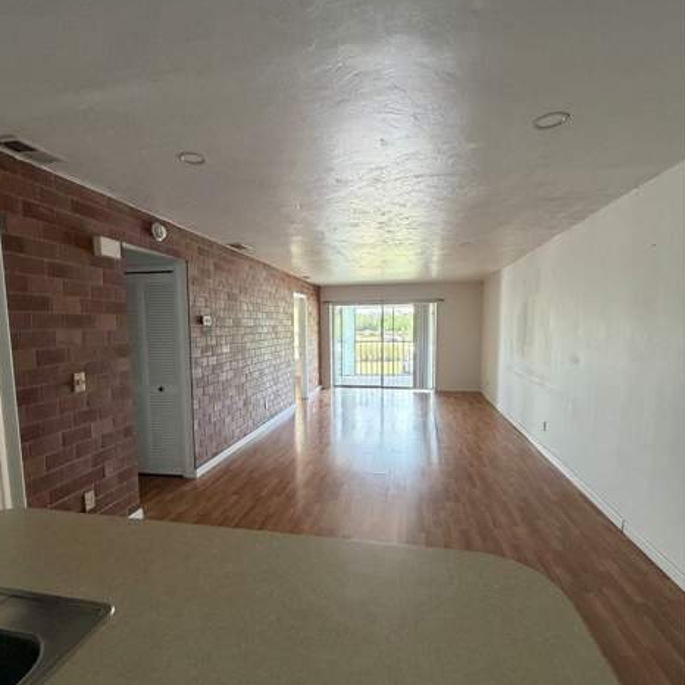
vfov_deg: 83.9
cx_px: 338
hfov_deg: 84.0
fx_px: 381
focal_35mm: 17
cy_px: 362
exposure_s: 1/63
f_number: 2.2
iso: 320
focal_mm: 2.22
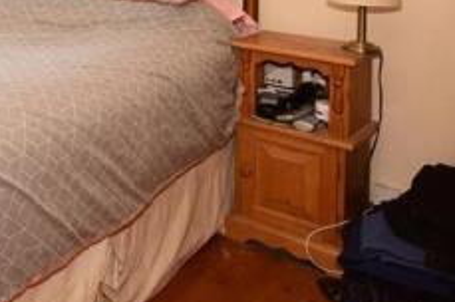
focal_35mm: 43
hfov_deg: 31.9
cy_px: -92
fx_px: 543
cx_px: -165
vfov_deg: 26.3
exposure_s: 1/60
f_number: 5.6
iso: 400
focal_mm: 10
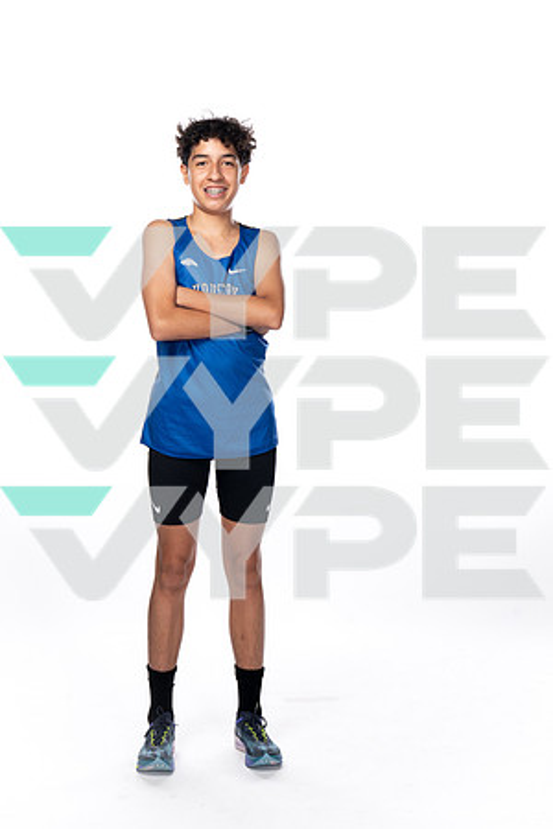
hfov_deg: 24.6
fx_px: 1267
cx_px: 276
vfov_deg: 36.2
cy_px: 414
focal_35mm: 55
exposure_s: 1/250
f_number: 8
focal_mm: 55
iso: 640
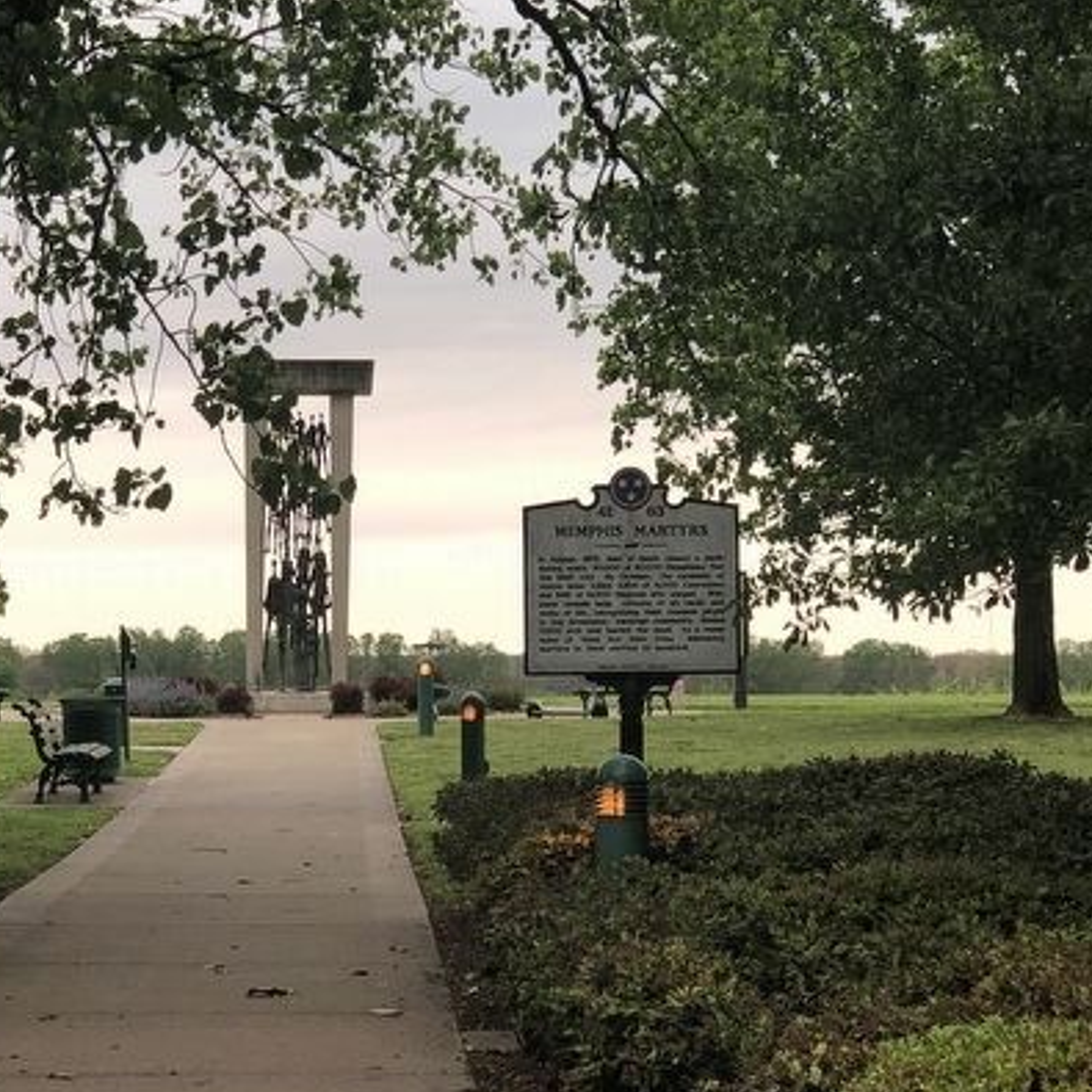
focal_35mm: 93
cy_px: 489
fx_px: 3319
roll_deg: +0.3
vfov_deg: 18.7
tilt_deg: +4.0
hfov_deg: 18.6
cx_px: 315
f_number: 2.4
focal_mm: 6
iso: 16
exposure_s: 1/120
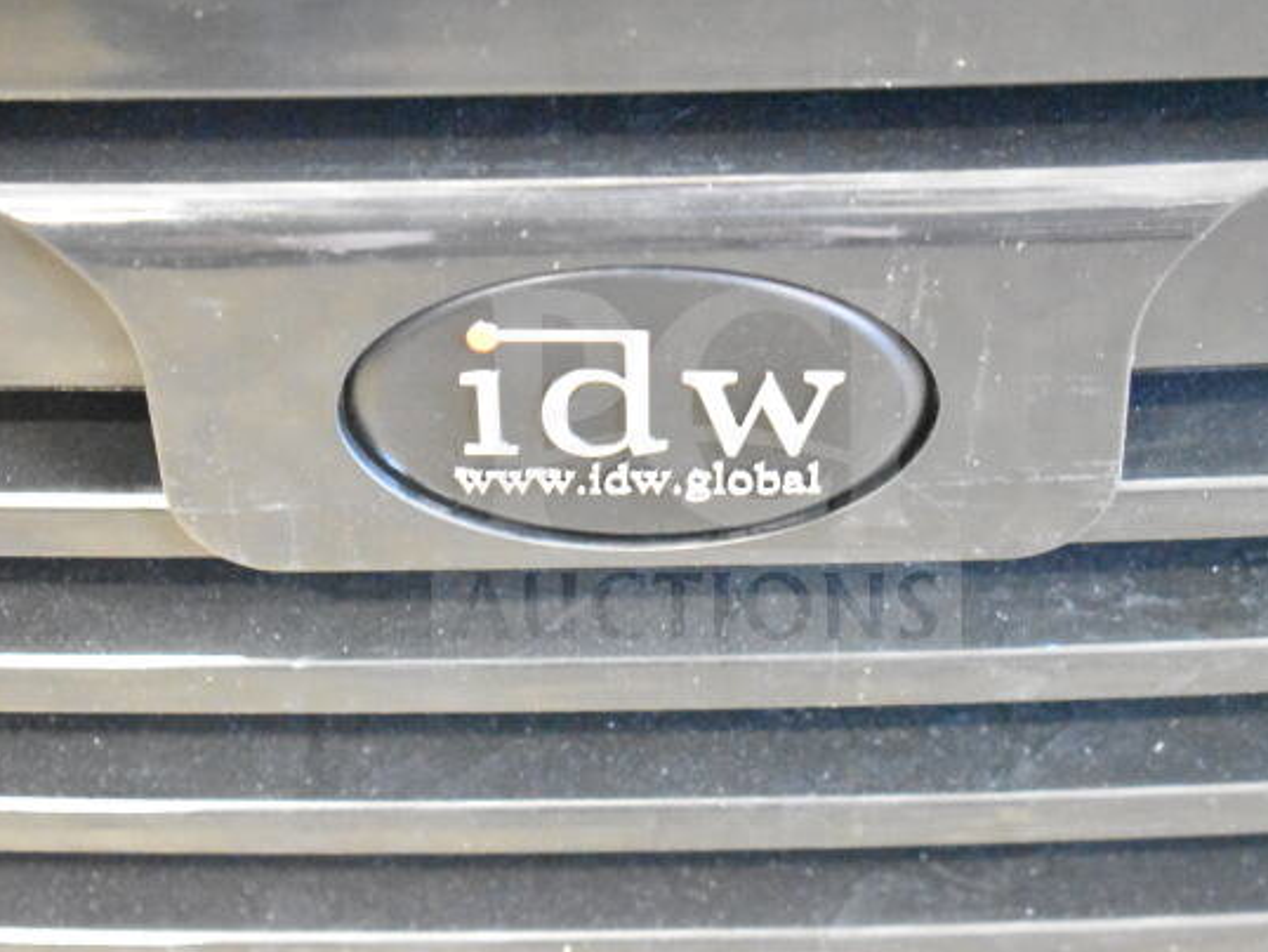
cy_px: 475
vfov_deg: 17.4
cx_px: 695
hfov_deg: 23.0
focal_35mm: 85
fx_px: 3115
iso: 25600
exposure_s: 1/20
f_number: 5.6
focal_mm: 52
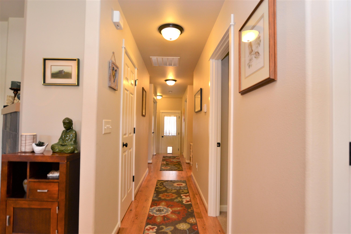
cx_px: 176
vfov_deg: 63.2
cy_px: 117
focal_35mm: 20
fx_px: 190
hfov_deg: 85.4
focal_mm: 13
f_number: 4
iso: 400
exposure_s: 1/60
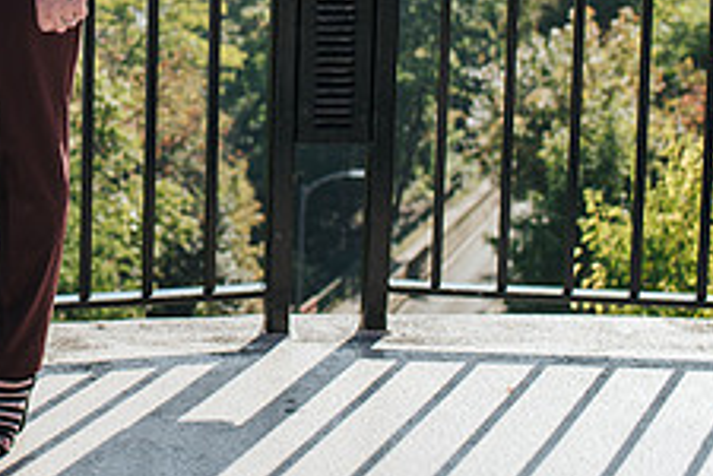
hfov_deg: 17.3
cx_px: -97
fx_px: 2258
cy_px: -117
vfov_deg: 11.7
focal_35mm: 114
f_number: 3.2
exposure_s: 1/1000
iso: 100
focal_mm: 35
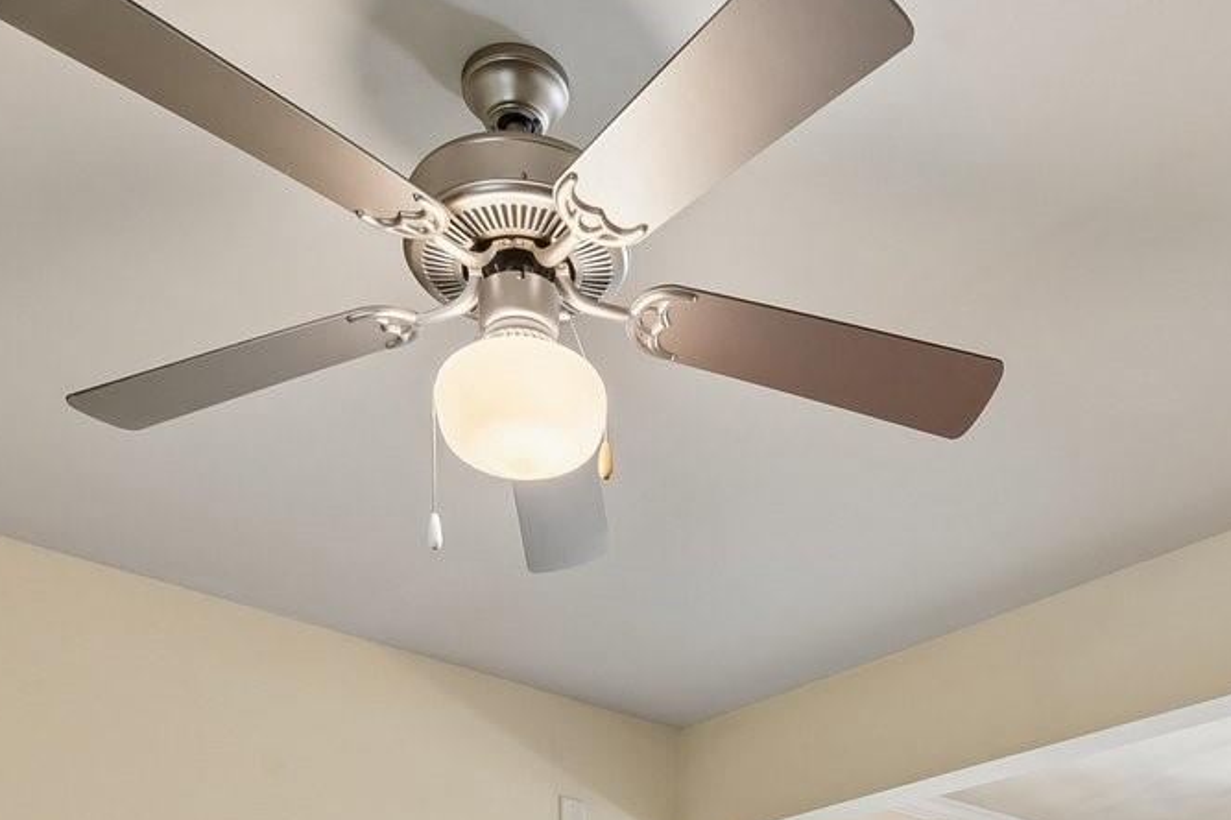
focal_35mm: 43
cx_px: 711
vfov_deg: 24.5
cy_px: 1216
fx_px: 1470
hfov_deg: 45.3
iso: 200
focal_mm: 14
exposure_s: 1/5
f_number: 11
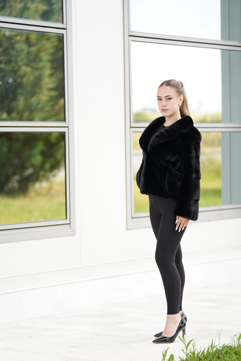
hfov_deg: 10.6
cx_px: 120
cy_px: 180
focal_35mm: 129
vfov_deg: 15.9
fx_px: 1295
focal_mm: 129
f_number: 2.8
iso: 160
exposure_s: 1/250
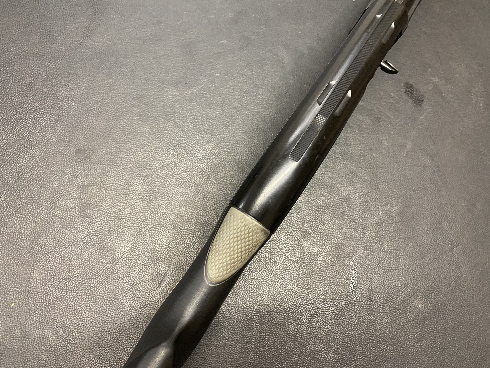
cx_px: 245
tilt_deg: -73.9
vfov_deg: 53.1
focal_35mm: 26
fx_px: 368
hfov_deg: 67.3
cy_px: 184
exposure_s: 1/33
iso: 400
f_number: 1.8
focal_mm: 4.25
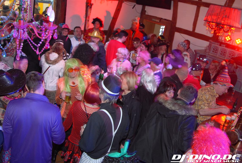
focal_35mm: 36
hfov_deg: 53.0
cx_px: 121
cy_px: 82
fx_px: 243
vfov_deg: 37.0
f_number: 5.6
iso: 400
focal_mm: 24
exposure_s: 1/3
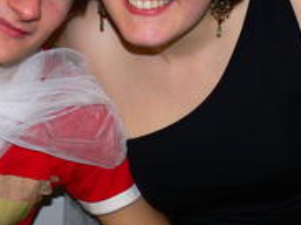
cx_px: 89
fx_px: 790
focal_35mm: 91
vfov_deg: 16.0
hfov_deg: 21.4
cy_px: 26
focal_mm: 7.4
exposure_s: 1/30
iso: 100
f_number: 2.8
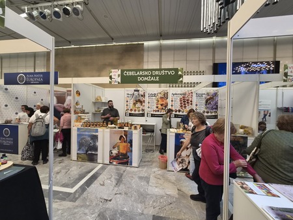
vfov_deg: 90.0
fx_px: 110
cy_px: 110
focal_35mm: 13
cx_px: 146
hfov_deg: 106.2
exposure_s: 1/100
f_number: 2.2
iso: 160
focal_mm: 2.2
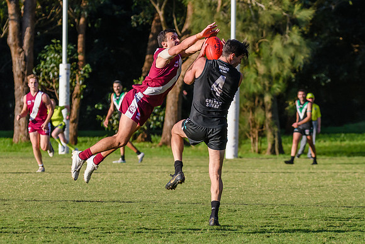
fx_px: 3451
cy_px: 165
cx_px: 144
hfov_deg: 6.1
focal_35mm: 340
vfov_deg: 4.0
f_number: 4.5
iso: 800
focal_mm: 145
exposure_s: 1/2500
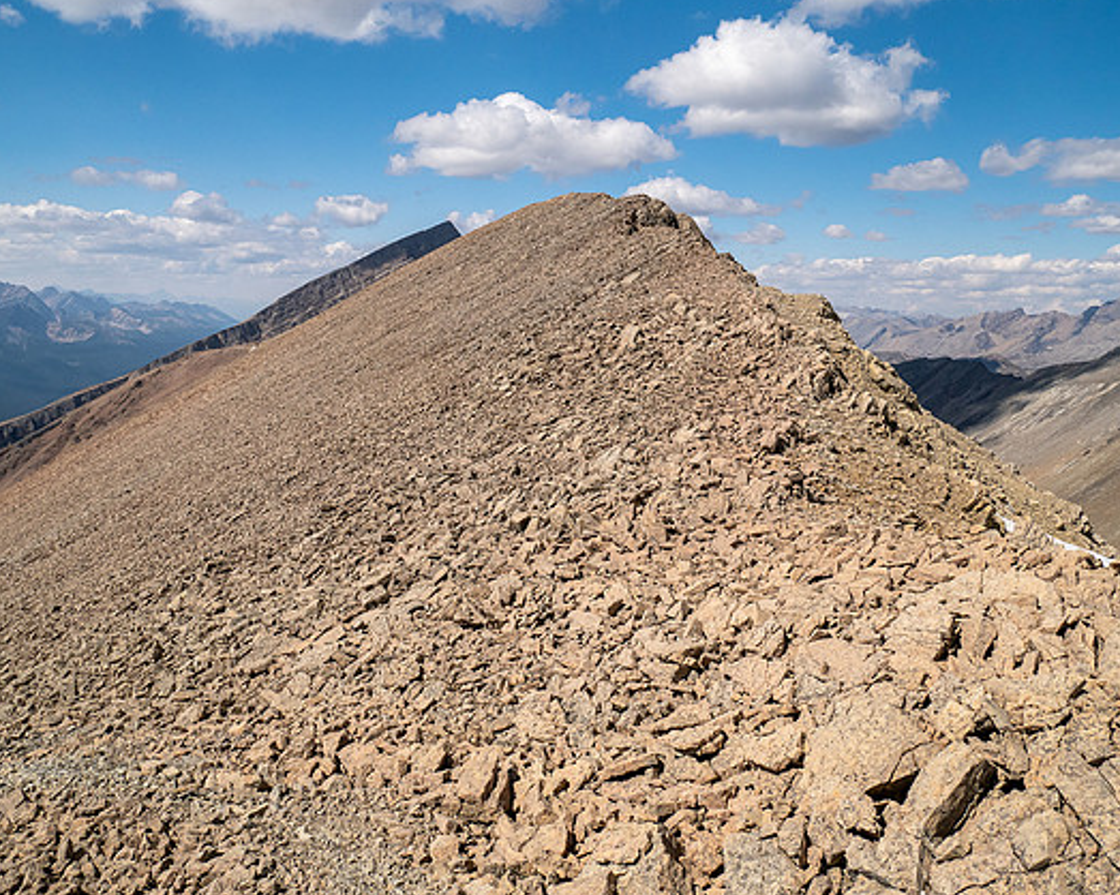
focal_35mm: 26
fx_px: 862
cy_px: 434
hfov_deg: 66.0
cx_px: 580
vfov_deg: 54.9
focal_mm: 12
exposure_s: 1/400
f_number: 9
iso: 200
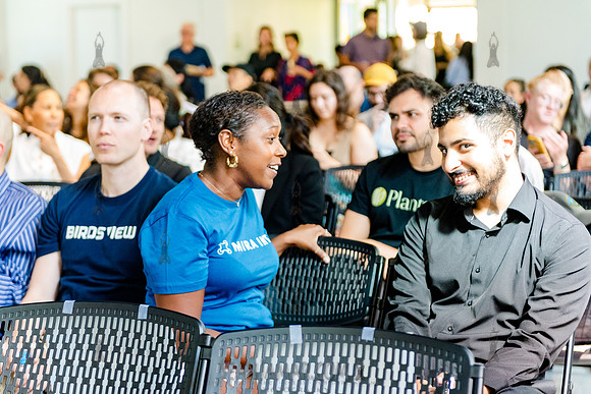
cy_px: 197
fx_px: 1193
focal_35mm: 73
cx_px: 289
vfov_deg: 18.8
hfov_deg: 27.8
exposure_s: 1/200
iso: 5000
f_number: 3.2
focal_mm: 70
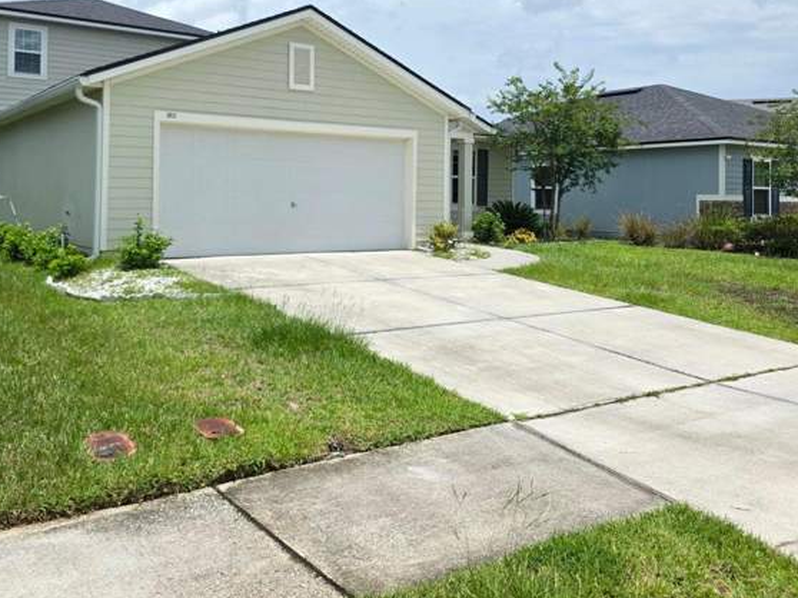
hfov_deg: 55.2
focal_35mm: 33
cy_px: 185
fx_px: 760
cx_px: 343
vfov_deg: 42.2
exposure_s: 1/7944
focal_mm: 6.3
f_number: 1.7
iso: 64
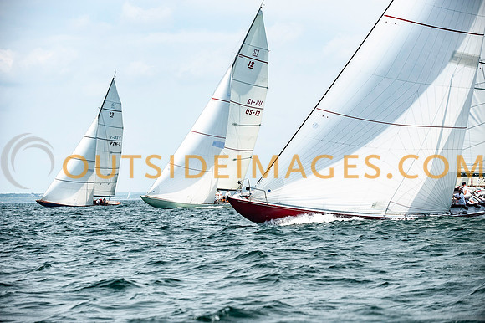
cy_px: 162
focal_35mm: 120
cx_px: 242
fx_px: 1616
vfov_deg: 11.4
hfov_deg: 17.1
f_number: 5
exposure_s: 1/2500
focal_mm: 120
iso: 320
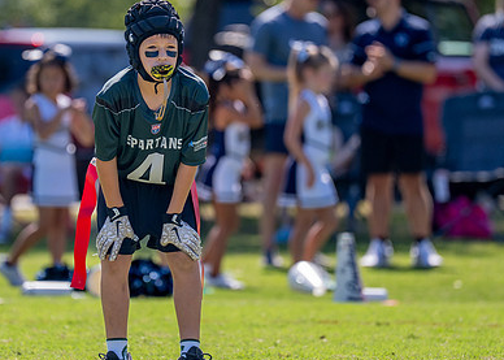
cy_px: 158
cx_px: 186
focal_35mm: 410
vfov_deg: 3.5
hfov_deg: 4.9
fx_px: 5868
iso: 200
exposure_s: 1/2000
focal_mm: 200
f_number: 2.8
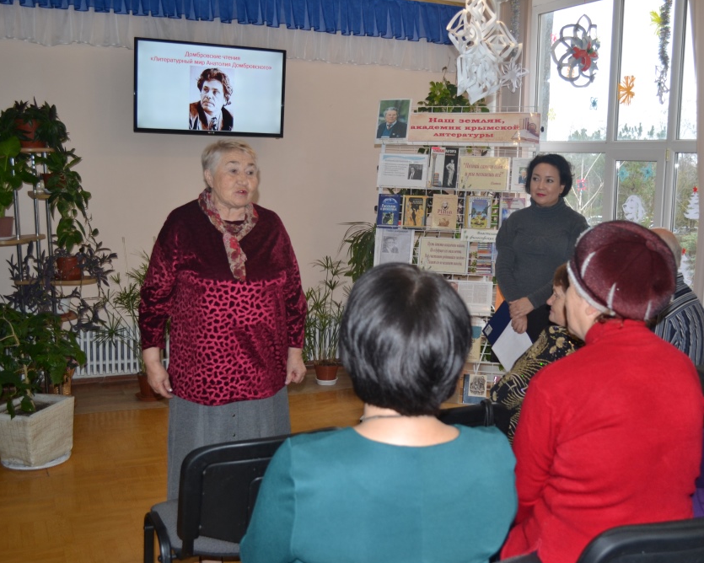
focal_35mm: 38
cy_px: 284
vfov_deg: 39.2
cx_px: 400
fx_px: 792
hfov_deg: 47.8
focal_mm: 22
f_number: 4
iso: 400
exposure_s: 1/60
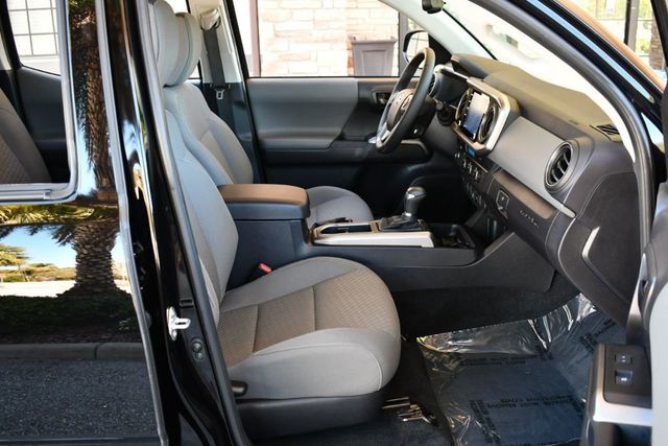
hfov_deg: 53.1
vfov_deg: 36.9
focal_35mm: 36
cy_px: 223
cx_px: 334
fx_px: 668
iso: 800
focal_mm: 18
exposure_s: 1/160
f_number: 3.5
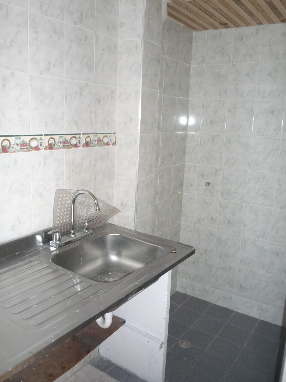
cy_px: 197
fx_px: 341
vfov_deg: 58.3
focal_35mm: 31
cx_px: 145
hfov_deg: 45.4
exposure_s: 1/30
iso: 200
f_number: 3.3
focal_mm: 5.2
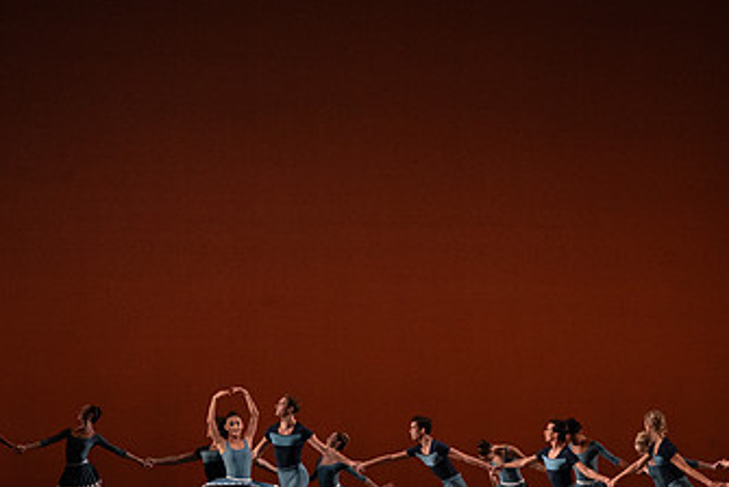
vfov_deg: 7.2
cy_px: 284
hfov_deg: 10.7
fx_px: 3891
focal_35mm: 192
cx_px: 405
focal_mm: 111
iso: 5000
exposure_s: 1/400
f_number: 9
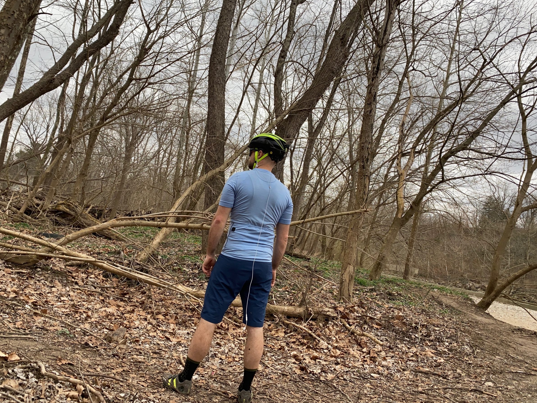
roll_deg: -10.3
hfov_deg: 63.4
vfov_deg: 49.7
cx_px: 249
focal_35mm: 28
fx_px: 434
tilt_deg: +7.0
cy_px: 193
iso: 32
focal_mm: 4.25
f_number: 1.8
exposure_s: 1/481
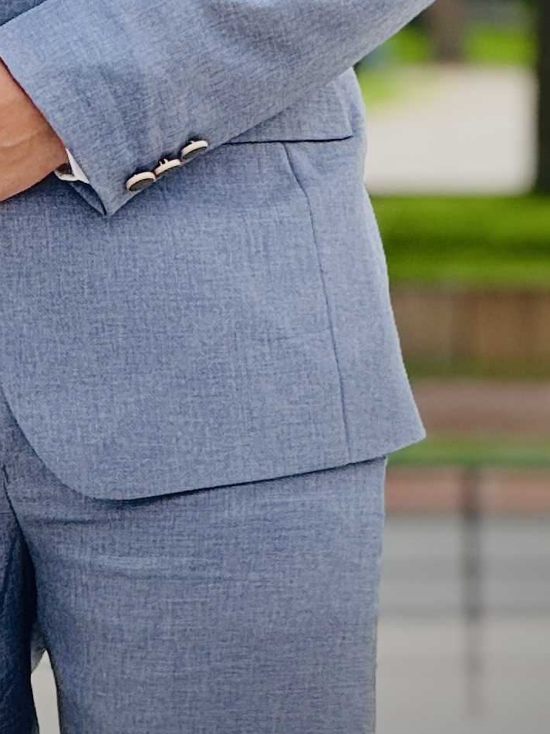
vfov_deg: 3.9
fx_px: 10785
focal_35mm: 509
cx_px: -91
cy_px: -675
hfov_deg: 2.9
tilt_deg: +3.5
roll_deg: +0.3
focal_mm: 15.66
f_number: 2.8
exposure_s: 1/290
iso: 50
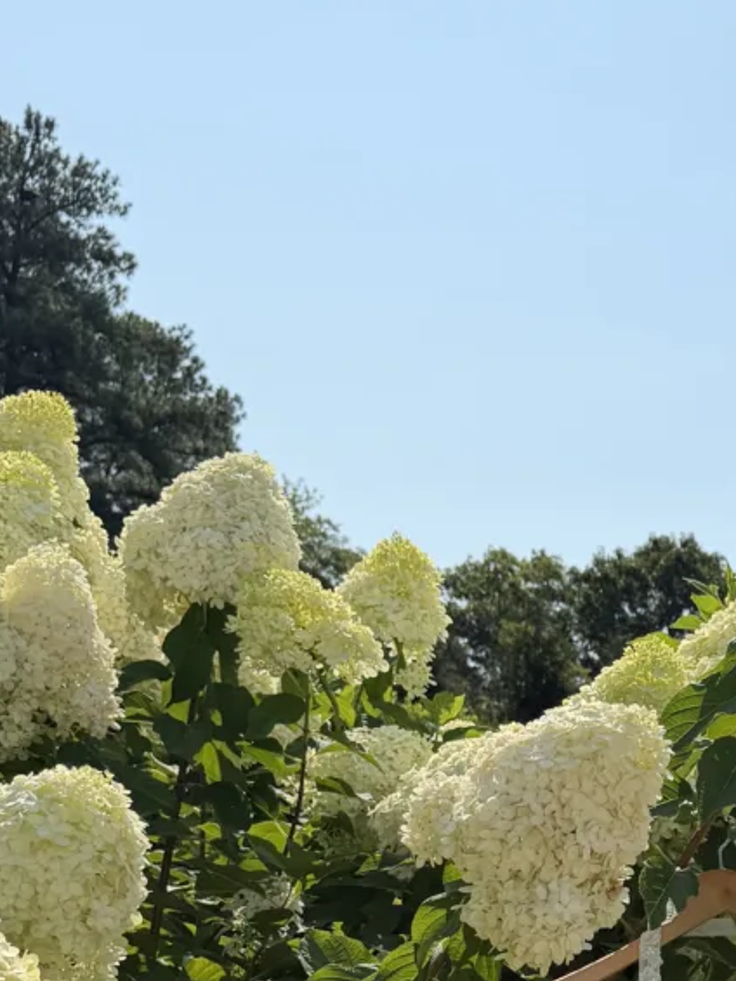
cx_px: 793
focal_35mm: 68
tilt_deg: +1.4
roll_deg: -2.7
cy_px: 1038
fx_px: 1927
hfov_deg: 20.7
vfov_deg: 26.6
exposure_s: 1/7353
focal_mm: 6.76
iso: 80
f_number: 1.78
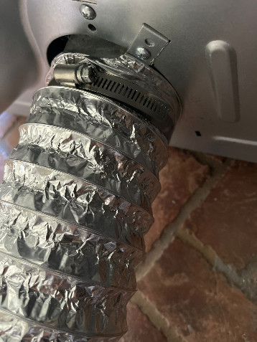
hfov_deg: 25.7
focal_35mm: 57
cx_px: 128
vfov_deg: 33.8
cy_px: 171
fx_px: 564
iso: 20
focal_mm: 6.6
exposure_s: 1/23
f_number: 2.8
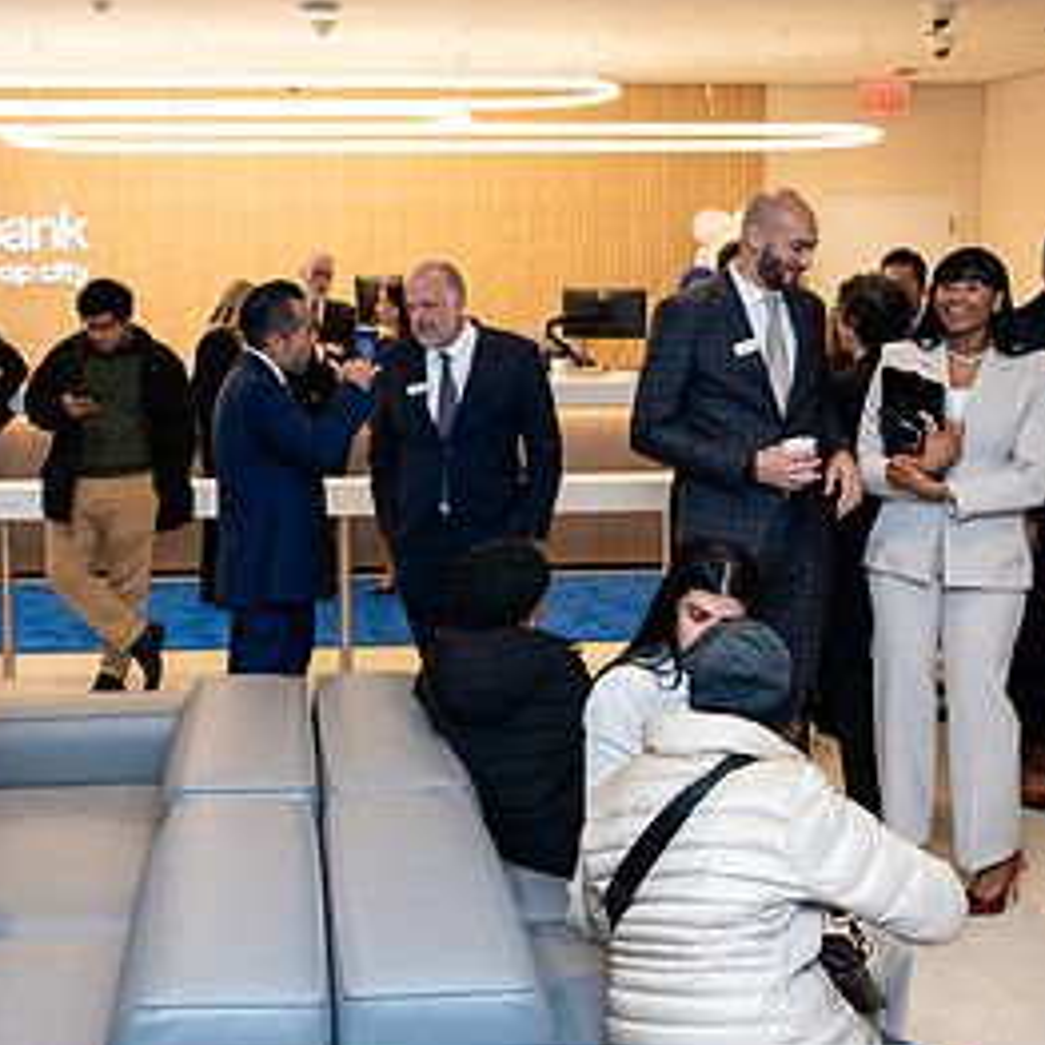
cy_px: 409
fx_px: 1605
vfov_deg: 35.9
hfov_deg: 35.7
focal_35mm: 47
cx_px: 351
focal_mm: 24
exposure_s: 1/200
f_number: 3.2
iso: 320
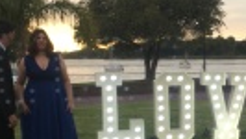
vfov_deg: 13.8
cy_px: 132
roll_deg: +1.0
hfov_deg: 23.9
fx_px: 568
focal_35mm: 87
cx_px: 211
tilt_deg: -7.4
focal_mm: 4.15
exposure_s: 1/50
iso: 32
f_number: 2.2
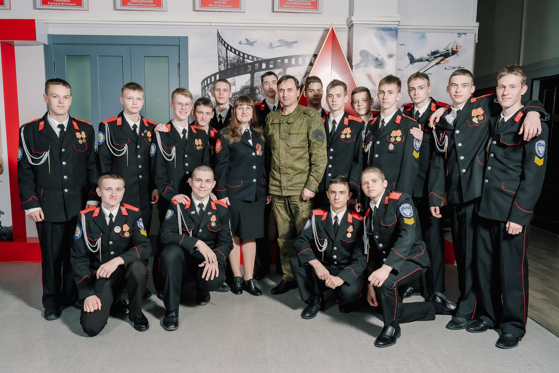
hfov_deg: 64.8
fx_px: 440
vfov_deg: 45.9
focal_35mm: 28
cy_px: 193
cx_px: 270
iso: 640
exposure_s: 1/160
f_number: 6.3
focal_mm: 27
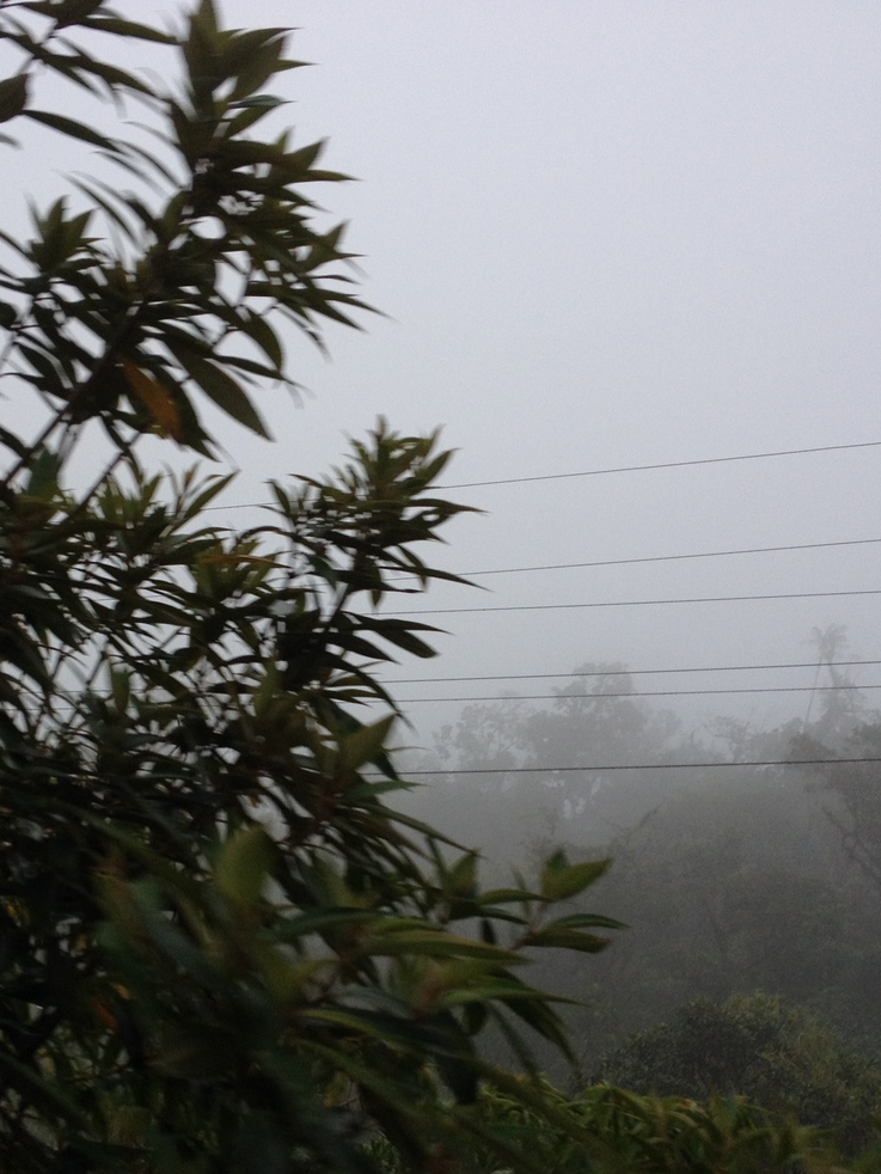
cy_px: 704
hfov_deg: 25.6
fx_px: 1933
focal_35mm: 57
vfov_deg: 33.7
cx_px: 312
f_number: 2.4
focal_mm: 4.28
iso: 50
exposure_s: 1/1104
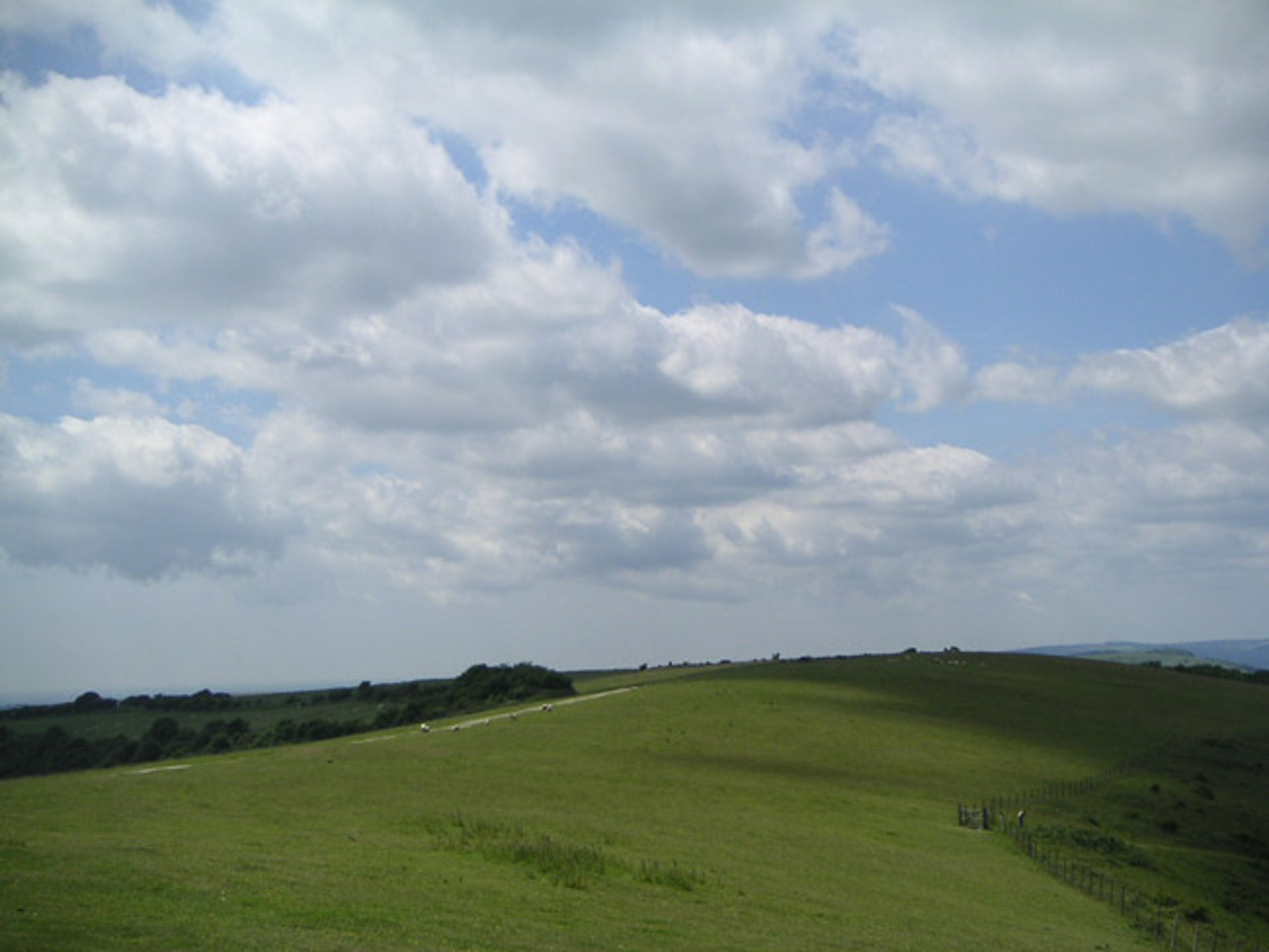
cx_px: 634
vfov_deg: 26.6
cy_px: 476
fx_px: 2017
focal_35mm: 55
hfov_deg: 34.9
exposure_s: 1/350
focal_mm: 8.5
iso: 50
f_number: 6.7
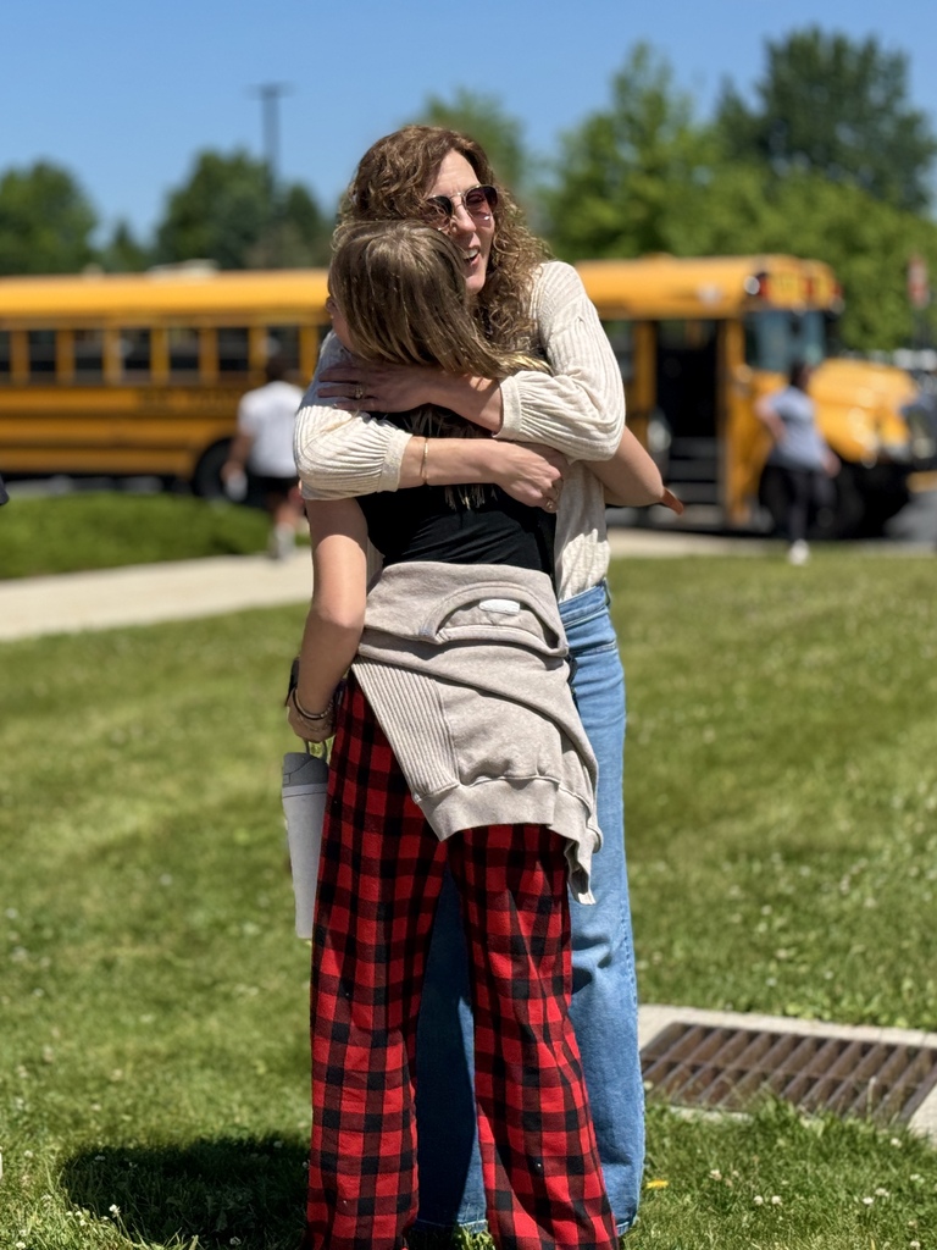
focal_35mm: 48
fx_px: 1732
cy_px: 625
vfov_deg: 39.7
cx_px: 468
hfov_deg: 30.3
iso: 64
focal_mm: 6.76
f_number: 1.78
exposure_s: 1/4975
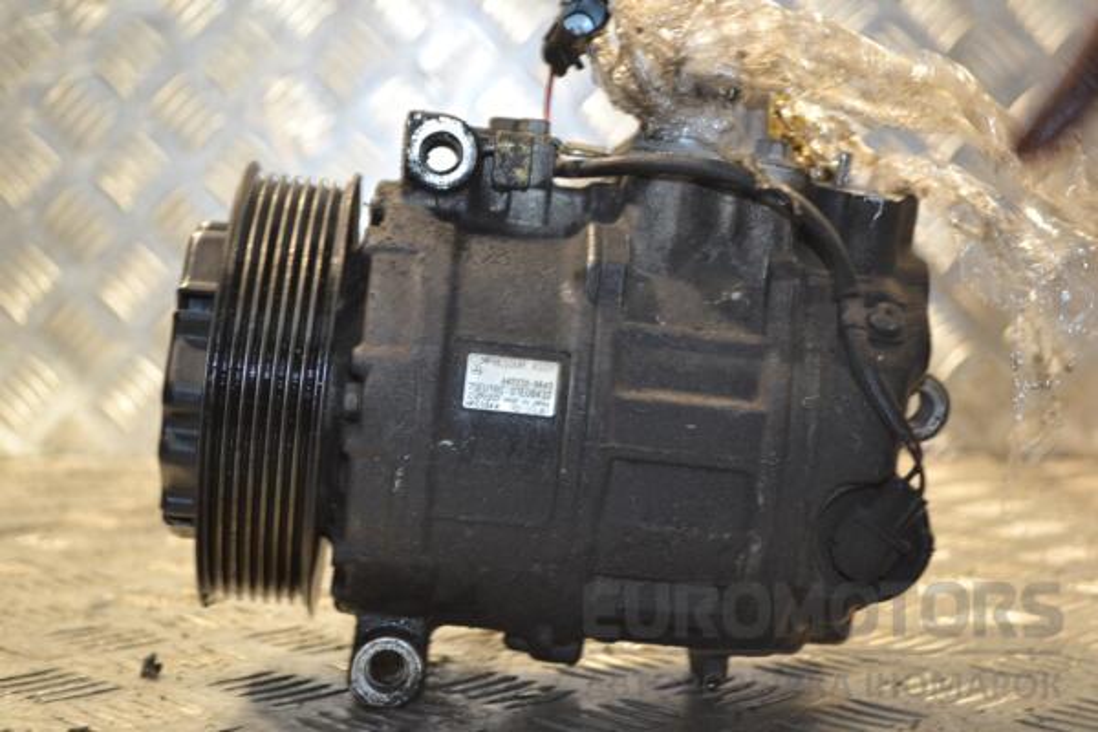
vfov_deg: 22.6
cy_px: 366
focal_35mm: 60
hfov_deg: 33.4
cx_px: 549
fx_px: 1830
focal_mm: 40
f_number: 5.3
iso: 800
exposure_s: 1/60
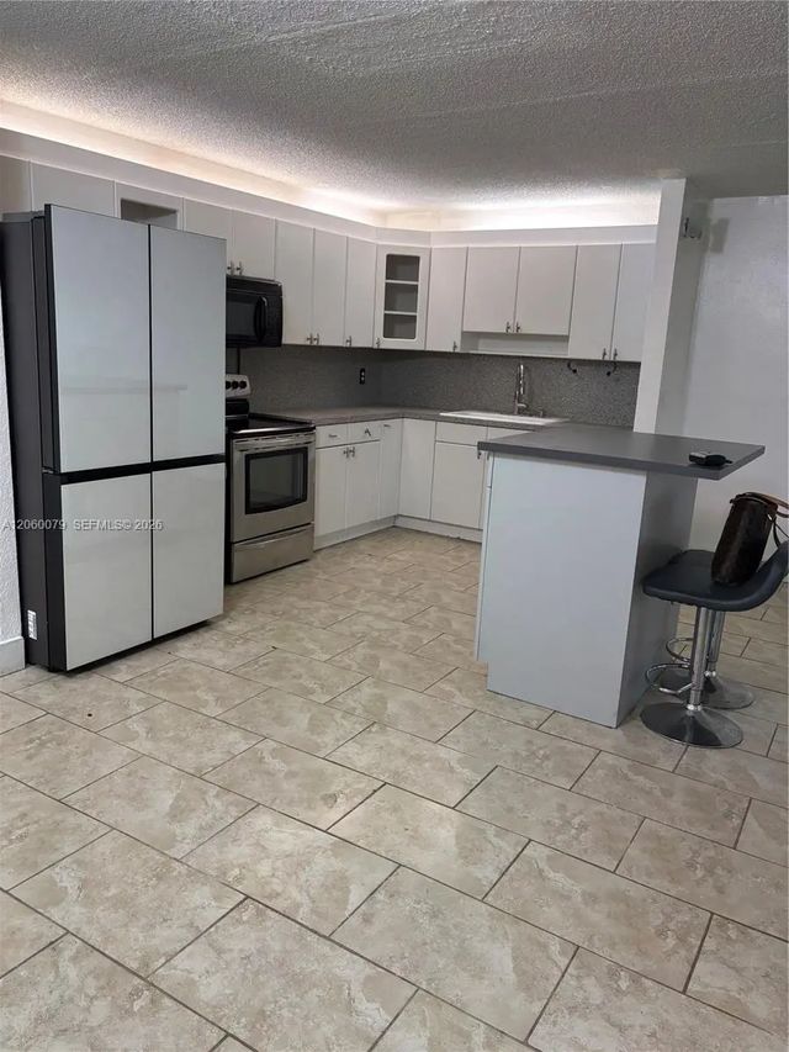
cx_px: 394
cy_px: 526
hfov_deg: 53.1
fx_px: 790
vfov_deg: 67.3
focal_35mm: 26
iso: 80
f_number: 1.6
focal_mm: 5.96
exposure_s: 1/60
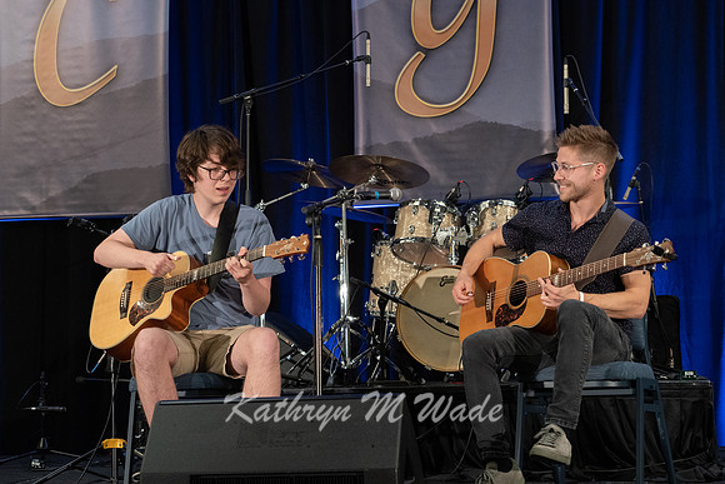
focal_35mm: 69
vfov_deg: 19.7
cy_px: 242
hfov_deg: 29.2
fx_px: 1390
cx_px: 362
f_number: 6.3
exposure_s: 1/160
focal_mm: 69
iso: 5000
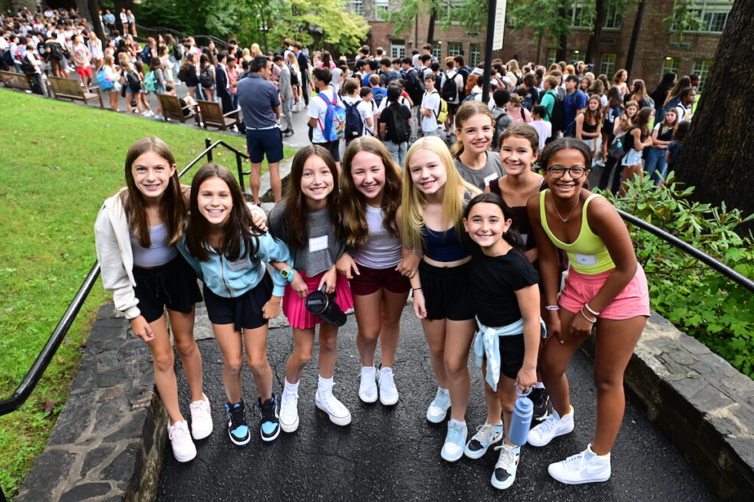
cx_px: 374
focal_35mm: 25
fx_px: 523
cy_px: 242
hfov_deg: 71.5
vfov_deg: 51.3
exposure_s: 1/400
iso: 2500
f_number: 4
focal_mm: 24
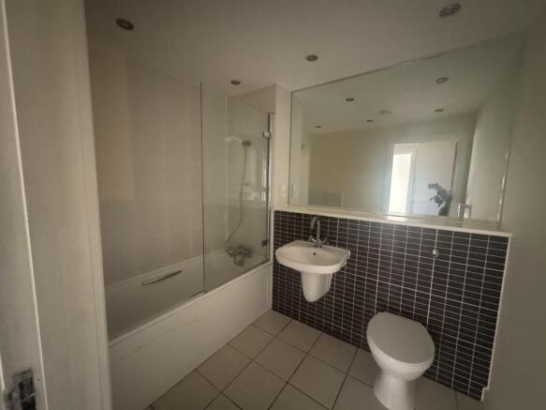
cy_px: 205
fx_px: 221
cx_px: 273
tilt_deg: -6.2
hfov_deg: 102.1
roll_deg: -1.0
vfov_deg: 85.7
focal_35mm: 14
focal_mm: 2.22
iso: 1600
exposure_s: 1/37
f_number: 2.2
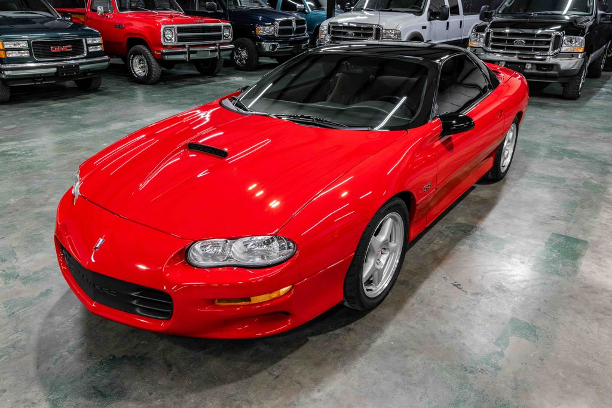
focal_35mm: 27
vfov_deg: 47.9
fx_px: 459
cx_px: 306
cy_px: 204
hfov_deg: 67.4
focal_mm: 18
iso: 4000
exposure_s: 1/125
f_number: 7.1
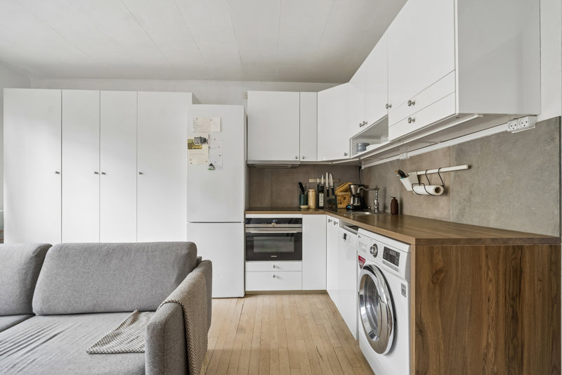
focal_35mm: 14
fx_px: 218
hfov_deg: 104.3
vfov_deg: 81.2
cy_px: 188
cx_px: 281
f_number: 5.6
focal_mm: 14
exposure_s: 1/25
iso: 200
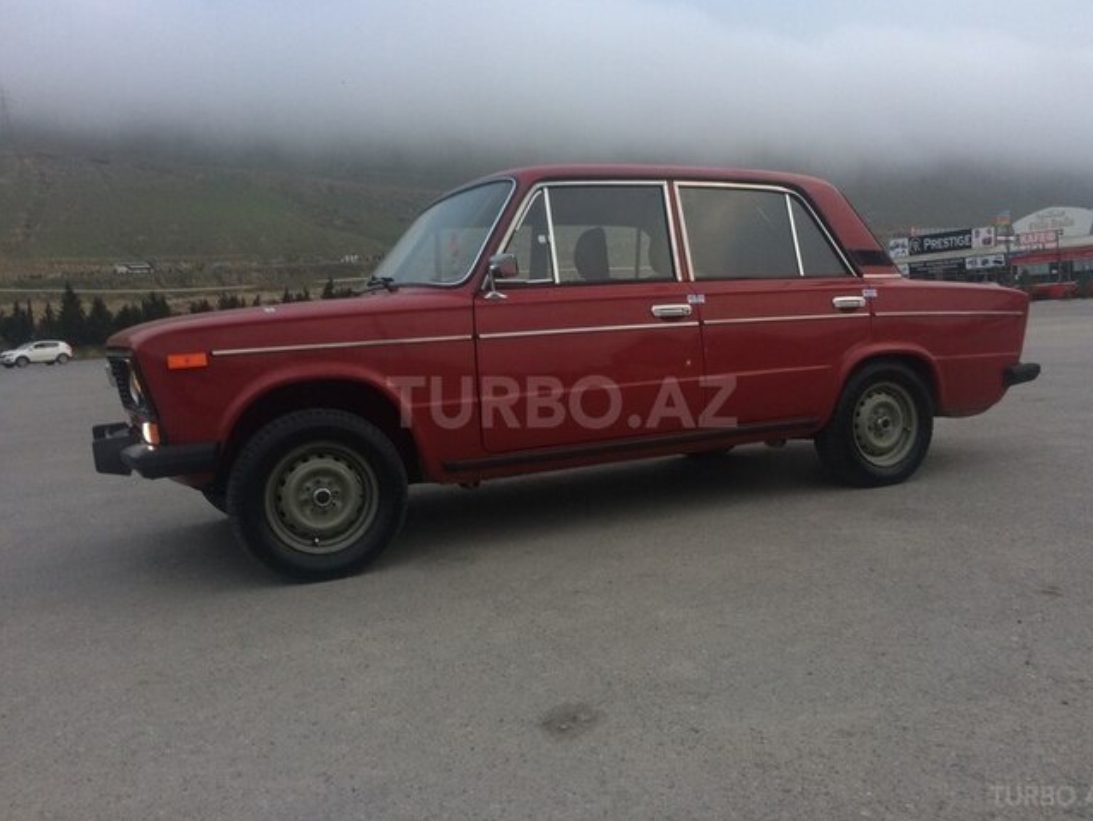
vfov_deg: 46.8
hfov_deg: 59.9
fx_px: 948
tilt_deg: -6.3
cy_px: 402
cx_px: 562
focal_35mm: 30
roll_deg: +3.9
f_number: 2.2
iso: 64
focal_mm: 4.15
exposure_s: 1/33
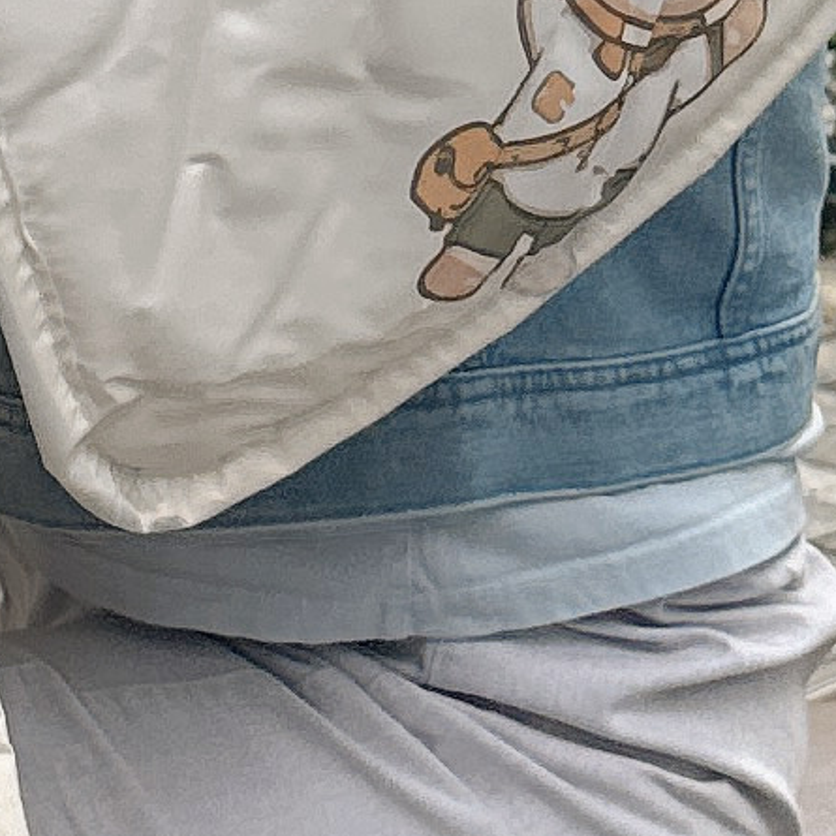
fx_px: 5246
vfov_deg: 9.1
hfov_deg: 9.0
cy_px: 203
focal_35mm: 192
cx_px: -220
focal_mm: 6.76
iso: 80
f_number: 1.78
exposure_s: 1/1767
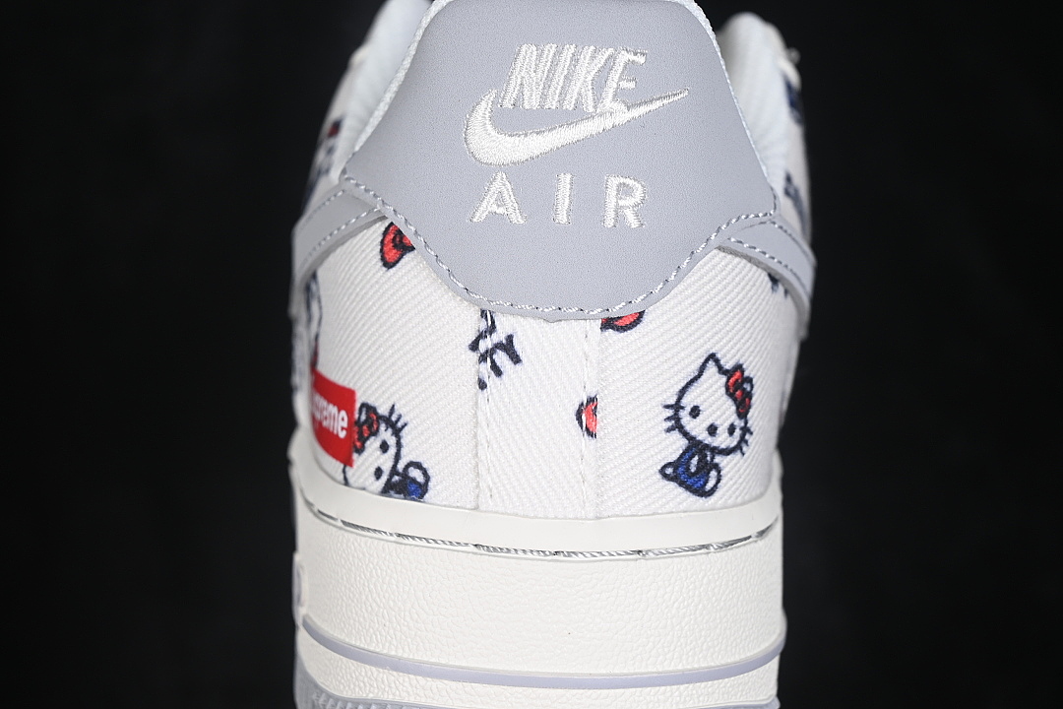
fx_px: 2214
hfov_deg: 27.0
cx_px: 532
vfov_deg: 18.2
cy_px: 354
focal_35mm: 75
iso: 160
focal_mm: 50
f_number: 7.1
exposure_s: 1/80
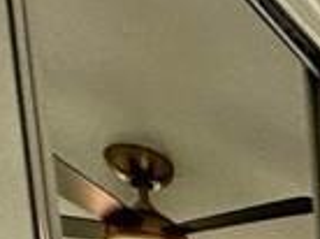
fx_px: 960
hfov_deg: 12.0
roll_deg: +0.7
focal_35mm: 104
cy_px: 775
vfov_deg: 9.7
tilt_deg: -6.7
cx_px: 902
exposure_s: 1/120
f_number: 2.2
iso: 100
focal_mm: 2.22
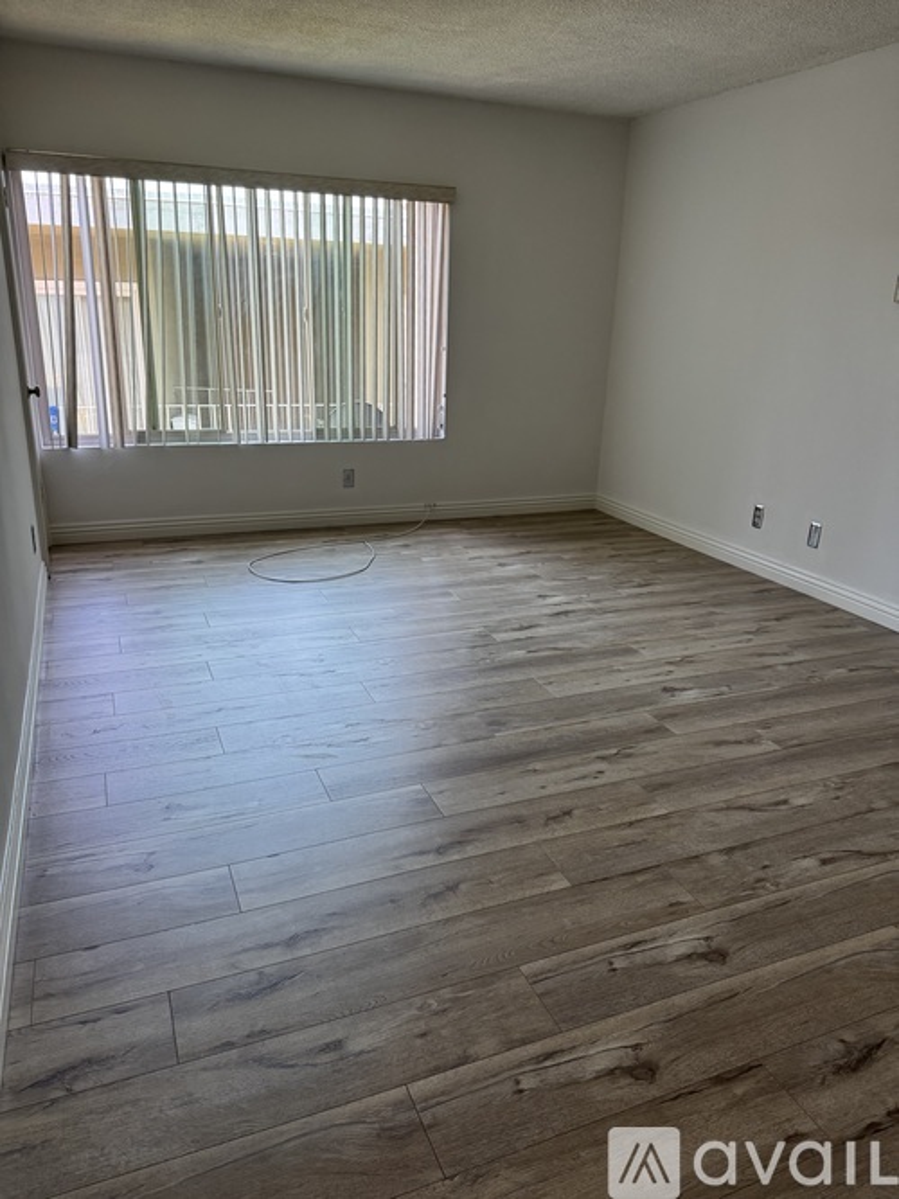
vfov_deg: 71.6
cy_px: 600
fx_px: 831
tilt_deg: -17.9
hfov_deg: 56.8
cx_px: 450
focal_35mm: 24
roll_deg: -0.4
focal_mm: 6.76
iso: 200
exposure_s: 1/120
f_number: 1.78
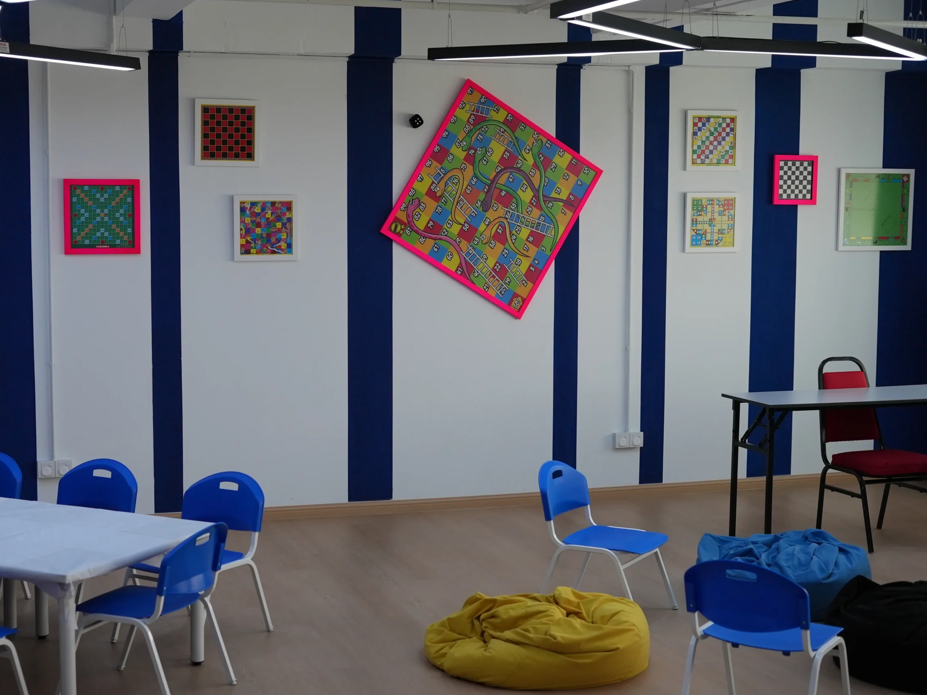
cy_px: 351
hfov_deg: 34.9
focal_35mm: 55
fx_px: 1473
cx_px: 400
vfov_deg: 26.6
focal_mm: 50
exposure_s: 1/160
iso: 1250
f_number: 3.2
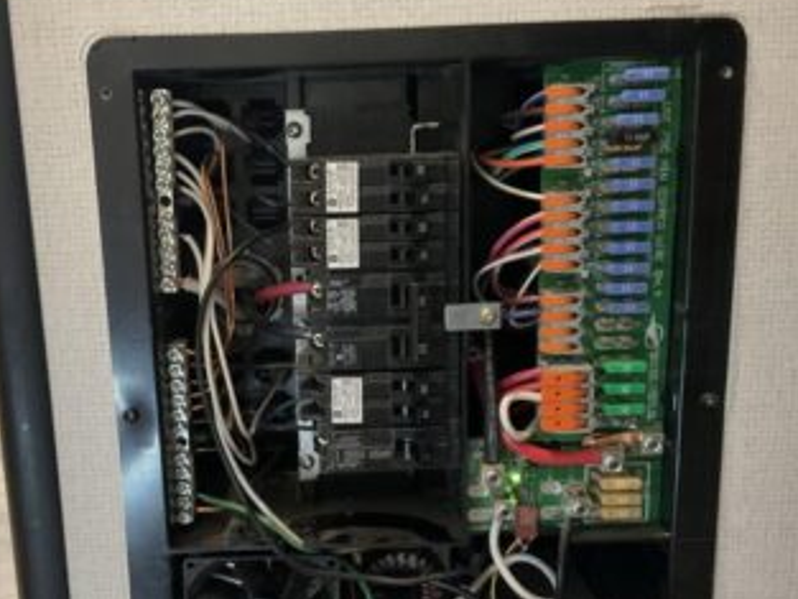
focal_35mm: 45
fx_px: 1038
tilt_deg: -14.4
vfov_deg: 32.0
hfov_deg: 41.9
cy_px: 385
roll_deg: +2.9
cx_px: 323
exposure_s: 1/40
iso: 250
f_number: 1.8
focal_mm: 3
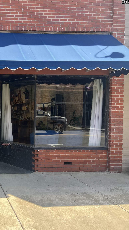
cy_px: 115
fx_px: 231
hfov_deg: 27.7
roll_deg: +0.0
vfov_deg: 52.8
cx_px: -23
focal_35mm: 38
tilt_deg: -1.4
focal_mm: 5.7
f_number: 1.5
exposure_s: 1/597
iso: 50
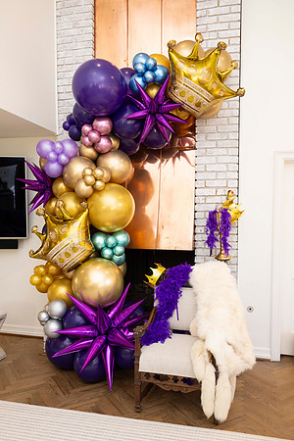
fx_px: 367
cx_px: 147
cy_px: 220
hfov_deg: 43.6
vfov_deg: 61.9
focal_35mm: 30
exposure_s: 1/60
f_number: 5.6
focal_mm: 30
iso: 500
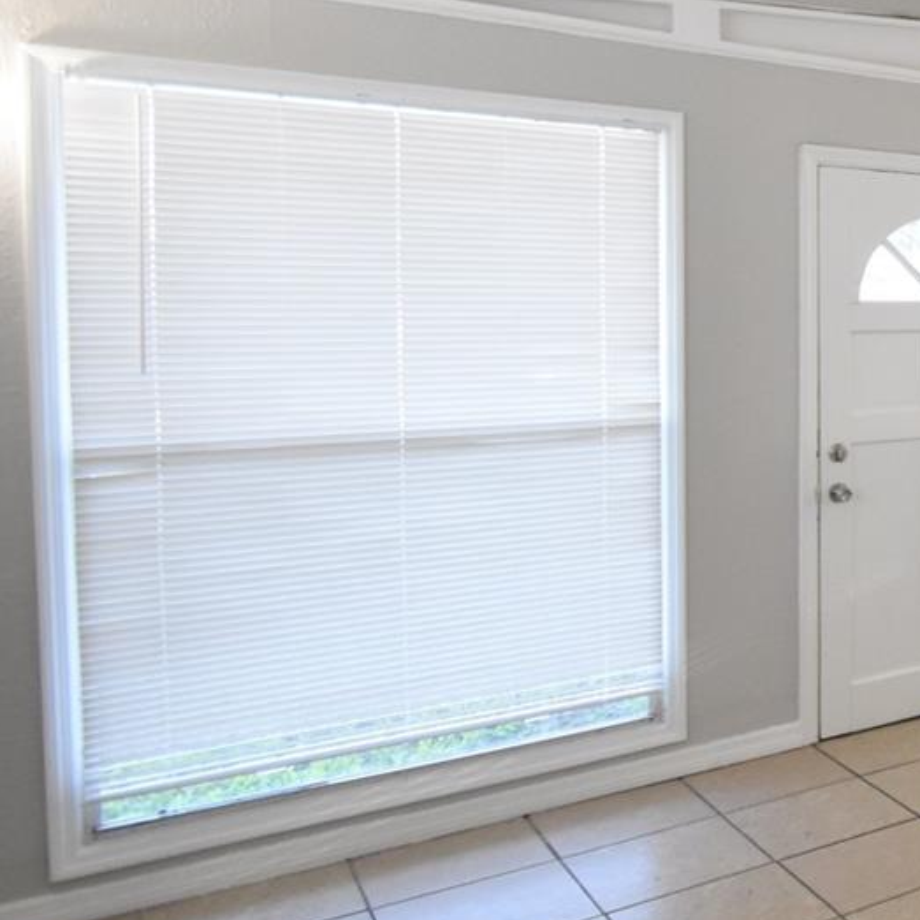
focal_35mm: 39
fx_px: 1173
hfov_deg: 28.6
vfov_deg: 42.4
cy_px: 332
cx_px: 1365
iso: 1800
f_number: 3.5
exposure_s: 1/60
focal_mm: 10
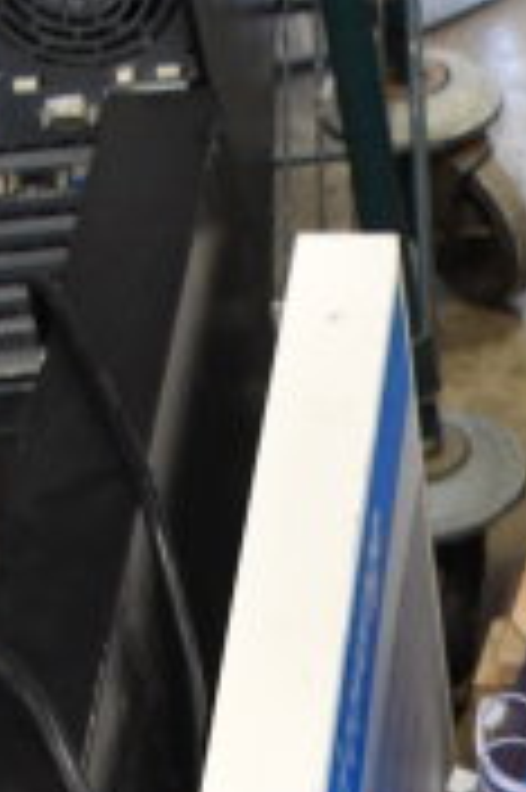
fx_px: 3425
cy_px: 1586
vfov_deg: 11.8
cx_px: 1241
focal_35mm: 156
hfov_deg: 8.1
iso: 1250
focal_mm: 20
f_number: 3.5
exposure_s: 1/30
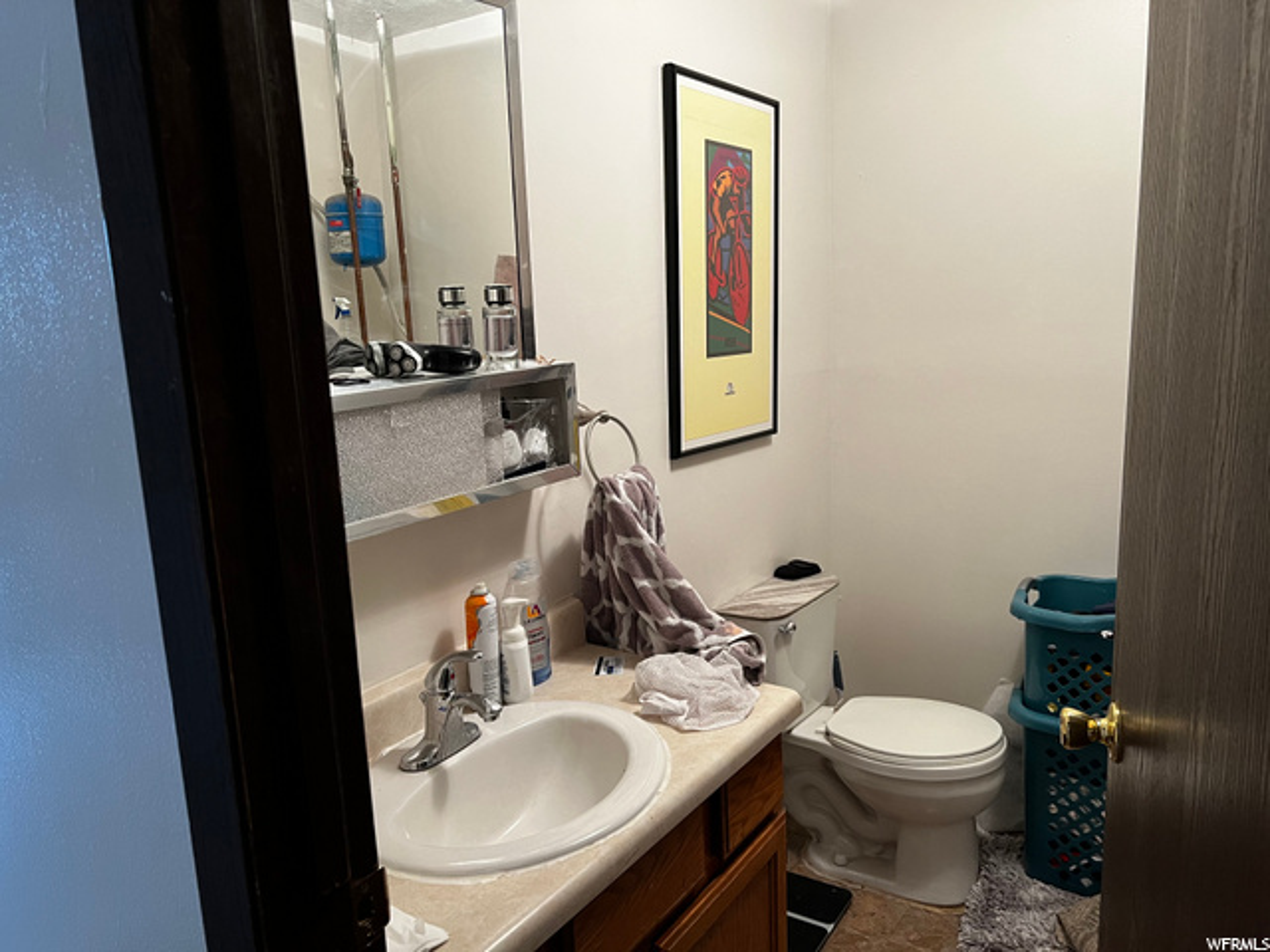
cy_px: 476
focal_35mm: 26
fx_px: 954
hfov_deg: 67.3
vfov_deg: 53.1
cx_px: 635
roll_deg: +2.1
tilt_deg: -11.5
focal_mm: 5.7
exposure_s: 1/60
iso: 160
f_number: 1.5
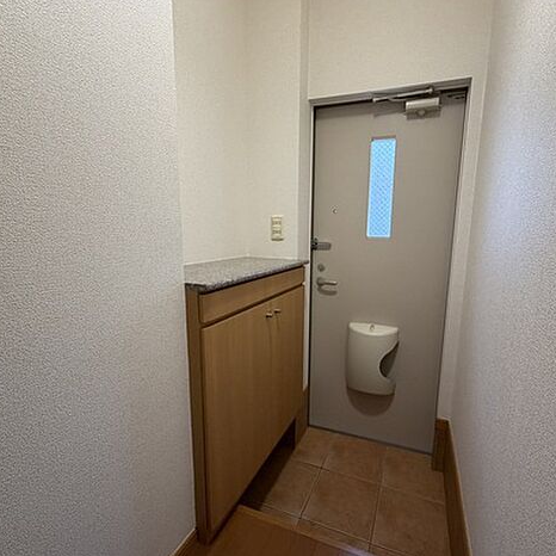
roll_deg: -0.5
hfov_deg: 83.6
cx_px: 310
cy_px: 282
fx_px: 309
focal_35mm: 17
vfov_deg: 84.0
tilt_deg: -9.4
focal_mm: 2.22
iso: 320
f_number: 2.2
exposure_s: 1/60
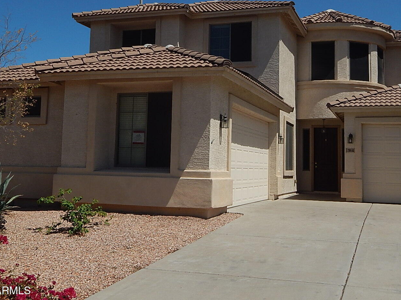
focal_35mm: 45
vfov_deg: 32.1
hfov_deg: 42.0
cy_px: 115
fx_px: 521
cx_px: 224
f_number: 6.7
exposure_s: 1/1000
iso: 125
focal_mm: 6.1
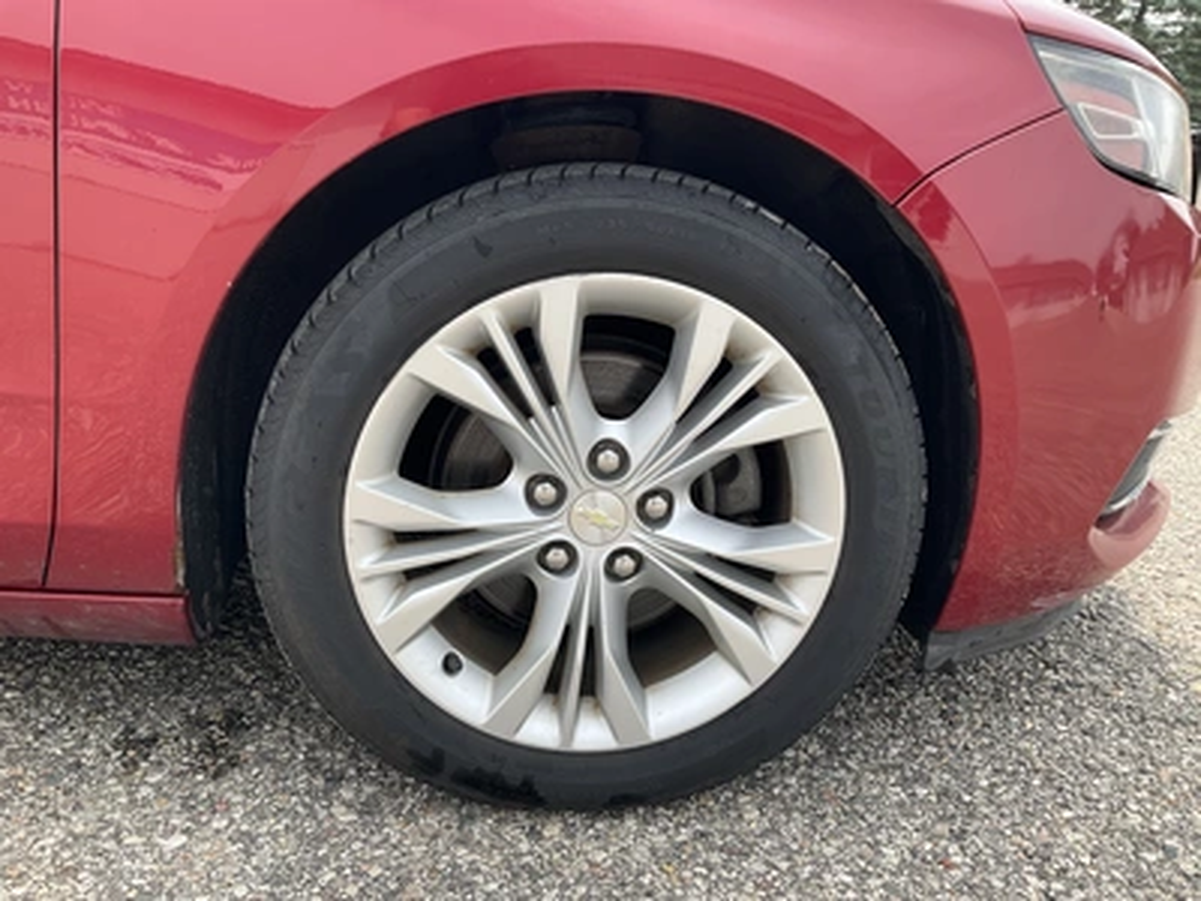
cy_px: 450
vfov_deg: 48.2
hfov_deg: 61.7
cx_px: 600
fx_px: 1006
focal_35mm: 29
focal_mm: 3
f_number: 1.8
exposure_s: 1/620
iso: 25
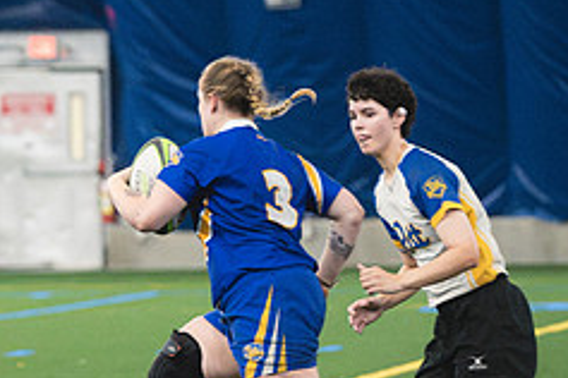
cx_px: 22
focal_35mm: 458
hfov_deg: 4.5
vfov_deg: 3.0
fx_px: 7226
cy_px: 199
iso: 12800
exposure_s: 1/640
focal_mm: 125
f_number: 2.8
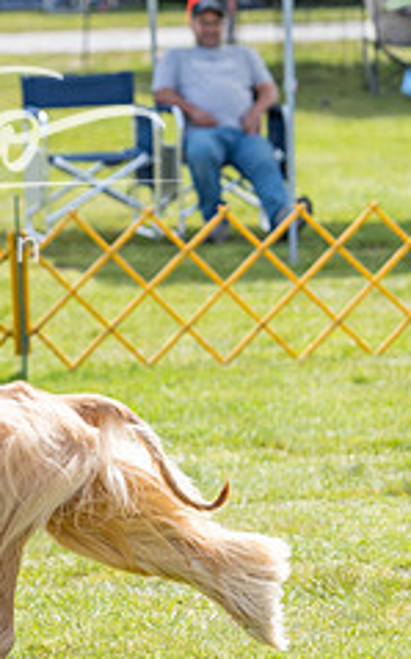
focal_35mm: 275
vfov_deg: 7.6
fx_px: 4937
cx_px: -334
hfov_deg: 4.7
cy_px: 334
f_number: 3.5
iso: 100
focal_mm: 106
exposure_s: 1/1000
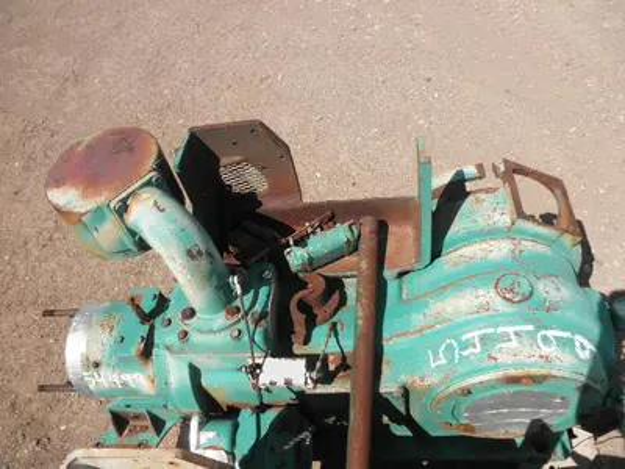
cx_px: 312
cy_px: 234
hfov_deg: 63.4
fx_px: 506
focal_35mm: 28
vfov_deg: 49.7
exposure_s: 1/125
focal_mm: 5
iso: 64
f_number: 8.5
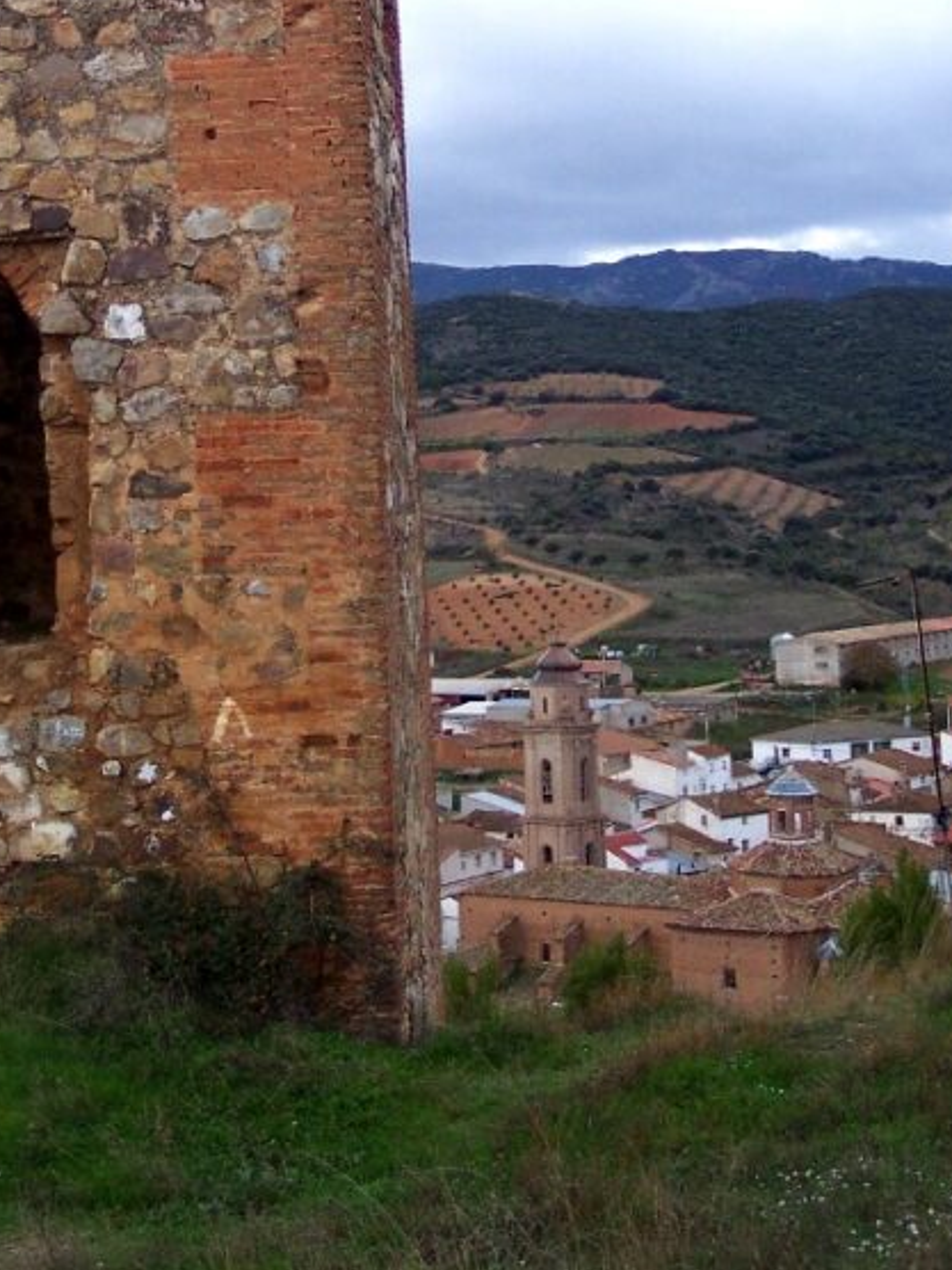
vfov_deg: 27.2
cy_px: 228
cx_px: 256
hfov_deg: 20.9
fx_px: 2567
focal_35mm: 70
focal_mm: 8
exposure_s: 1/500
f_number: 2.8
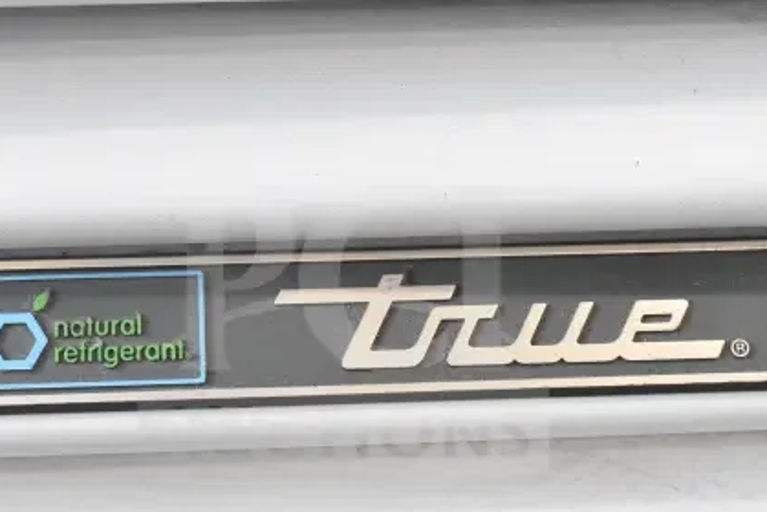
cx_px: 342
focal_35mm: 83
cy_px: 330
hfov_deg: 24.4
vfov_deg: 16.5
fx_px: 1770
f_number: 9
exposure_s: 1/320
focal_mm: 38
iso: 6400
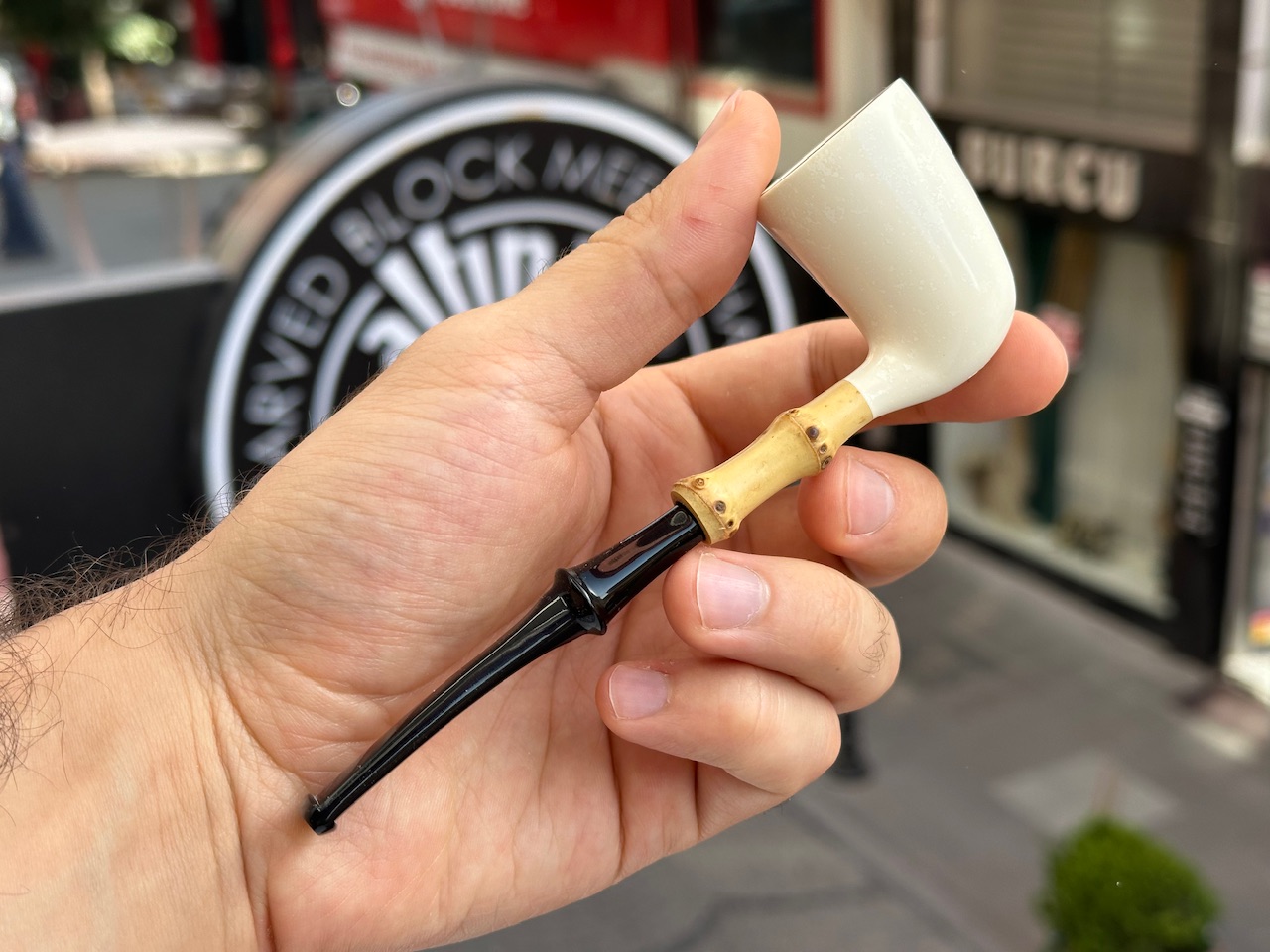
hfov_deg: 39.7
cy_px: 476
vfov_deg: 30.3
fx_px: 1761
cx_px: 635
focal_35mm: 48
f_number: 1.78
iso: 64
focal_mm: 6.86
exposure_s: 1/615
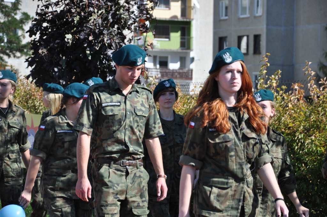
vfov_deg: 8.7
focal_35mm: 158
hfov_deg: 13.1
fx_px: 1429
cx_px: 164
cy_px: 108
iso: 500
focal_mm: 105
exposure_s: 1/1500
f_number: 5.6
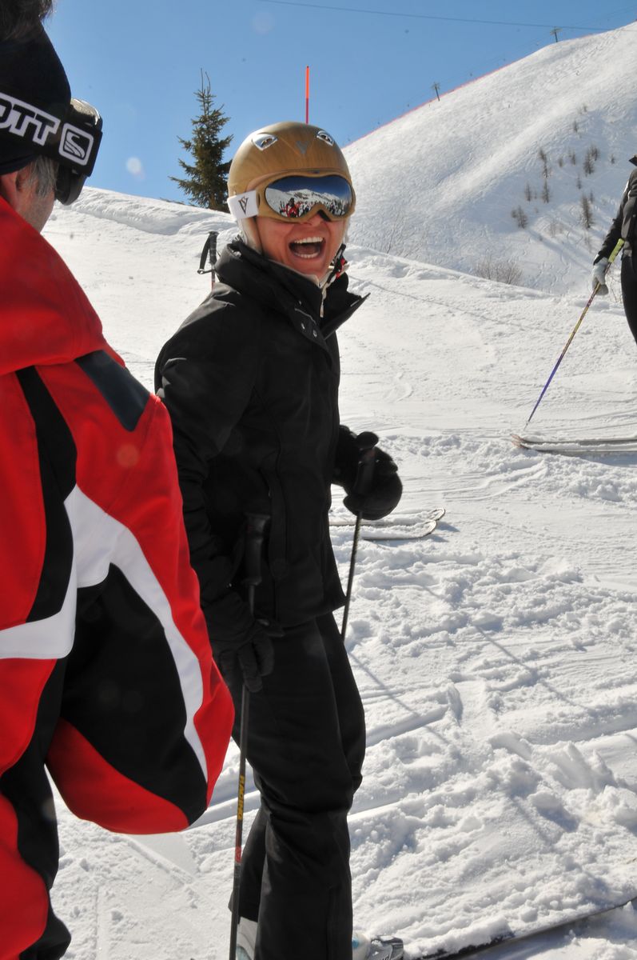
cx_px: 318
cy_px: 480
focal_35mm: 44
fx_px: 1157
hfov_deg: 30.8
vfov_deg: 45.0
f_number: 25
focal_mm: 29
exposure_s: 1/80
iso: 200
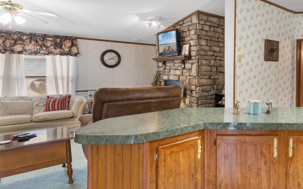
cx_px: 238
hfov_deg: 66.5
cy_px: 73
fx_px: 206
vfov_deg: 48.9
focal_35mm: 25
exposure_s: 1.3
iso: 100
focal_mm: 10
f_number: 4.5
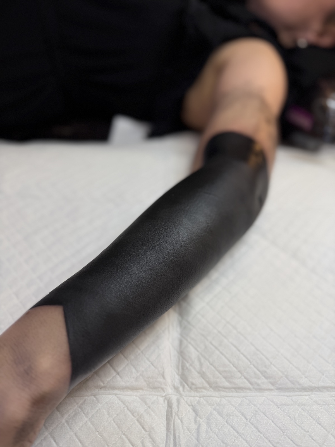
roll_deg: -5.7
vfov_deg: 71.6
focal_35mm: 24
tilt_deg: -40.6
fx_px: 310
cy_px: 224
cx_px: 168
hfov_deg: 56.8
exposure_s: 1/271
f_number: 1.78
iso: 64
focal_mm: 6.76
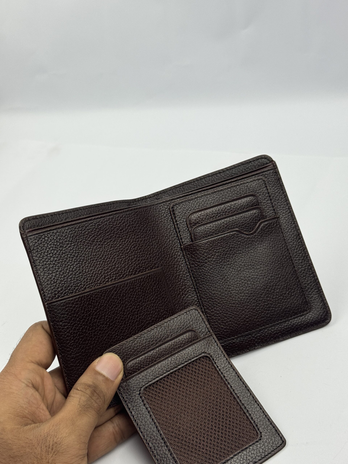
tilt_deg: -37.3
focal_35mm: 48
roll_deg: +15.8
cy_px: 232
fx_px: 643
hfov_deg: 30.3
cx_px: 174
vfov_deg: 39.7
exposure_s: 1/467
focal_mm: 6.76
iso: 64
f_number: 1.78
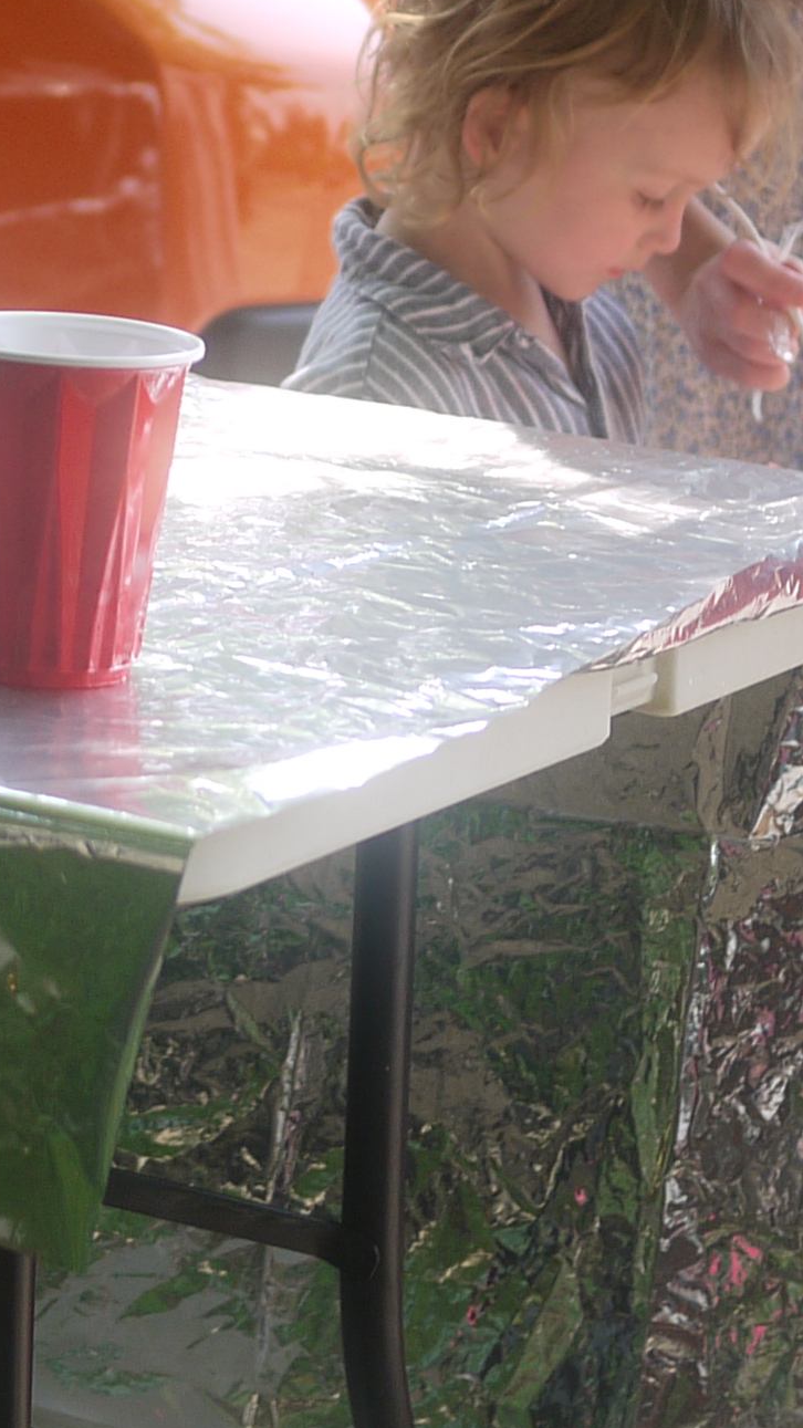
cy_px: 146
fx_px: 5111
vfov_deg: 15.7
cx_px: -169
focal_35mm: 135
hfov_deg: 8.9
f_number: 1.8
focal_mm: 20
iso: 100
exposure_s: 1/800
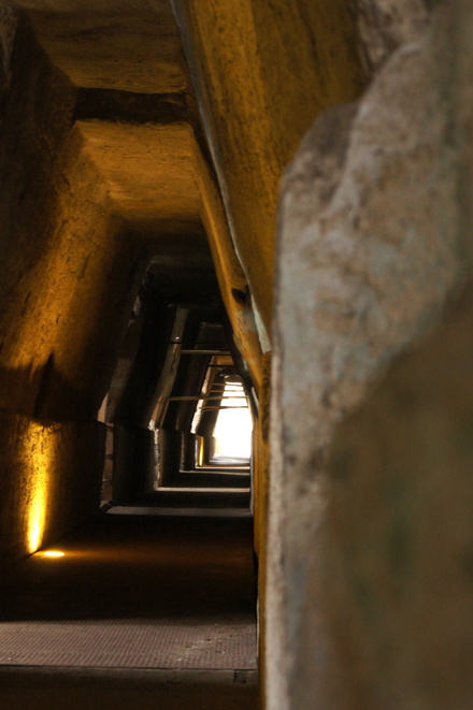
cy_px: 355
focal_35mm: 75
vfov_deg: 27.0
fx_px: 1480
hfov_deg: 18.2
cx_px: 236
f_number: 5.6
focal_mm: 50
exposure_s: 1/5
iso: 1600
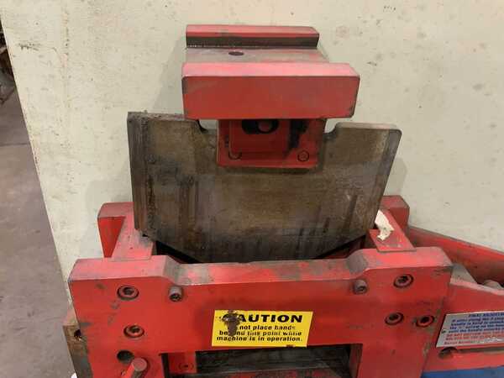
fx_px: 422
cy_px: 189
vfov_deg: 48.2
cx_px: 252
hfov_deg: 61.7
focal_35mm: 29
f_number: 1.8
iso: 250
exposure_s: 1/60
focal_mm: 3
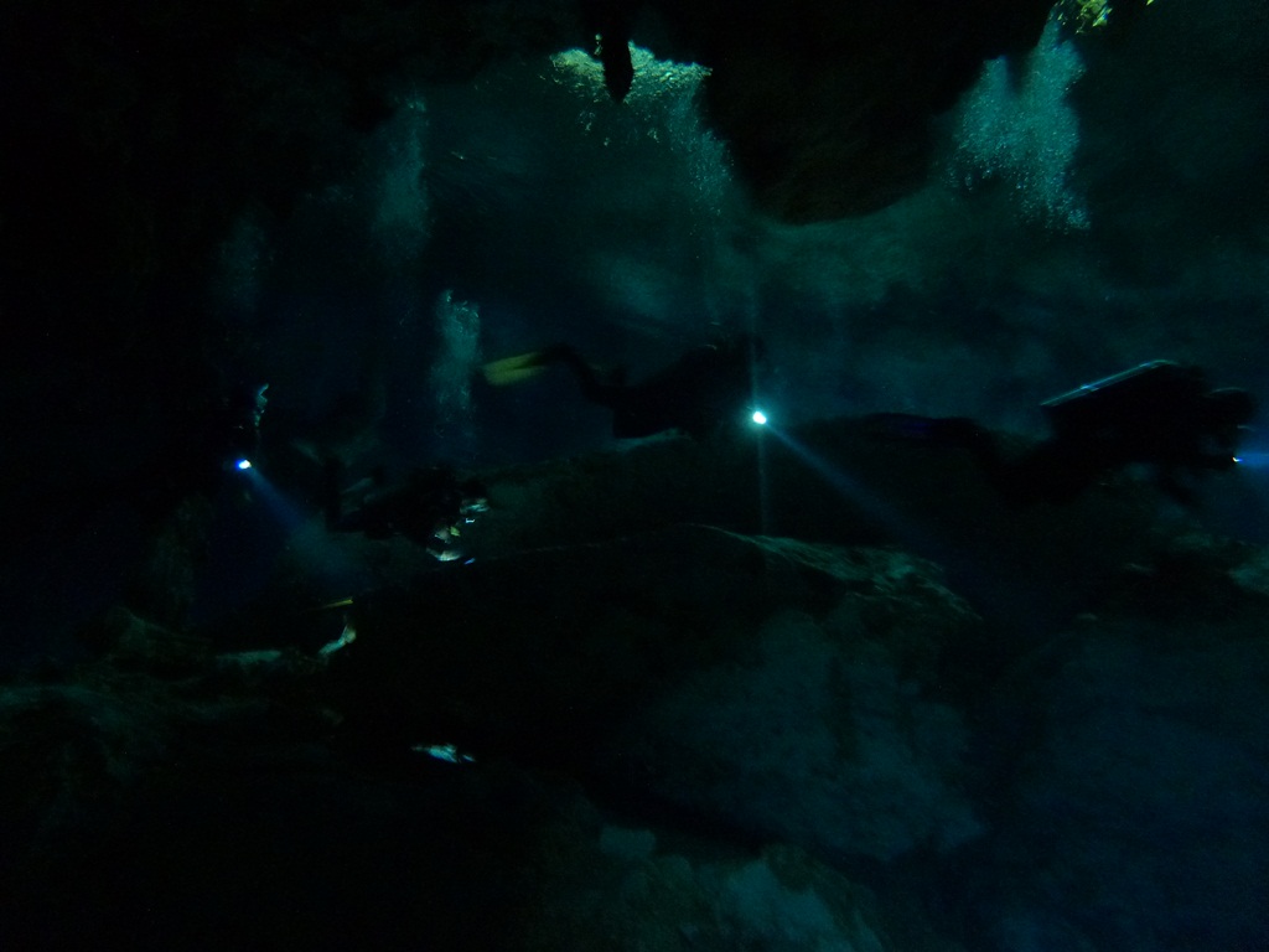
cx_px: 634
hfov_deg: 71.6
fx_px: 880
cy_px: 476
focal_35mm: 24
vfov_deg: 56.8
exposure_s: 1/4
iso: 400
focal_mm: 4.3
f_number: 3.3
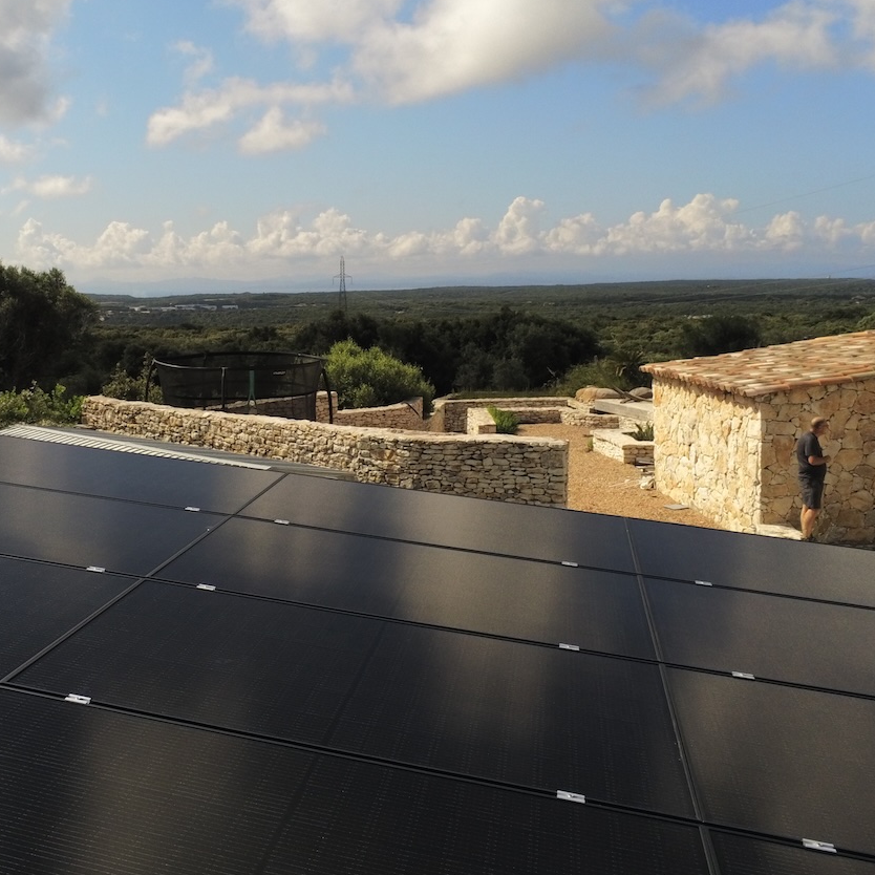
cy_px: 354
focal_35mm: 39
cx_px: 261
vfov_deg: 42.6
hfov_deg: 42.0
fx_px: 1115
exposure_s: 1/3846
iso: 147
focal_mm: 4
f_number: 2.4
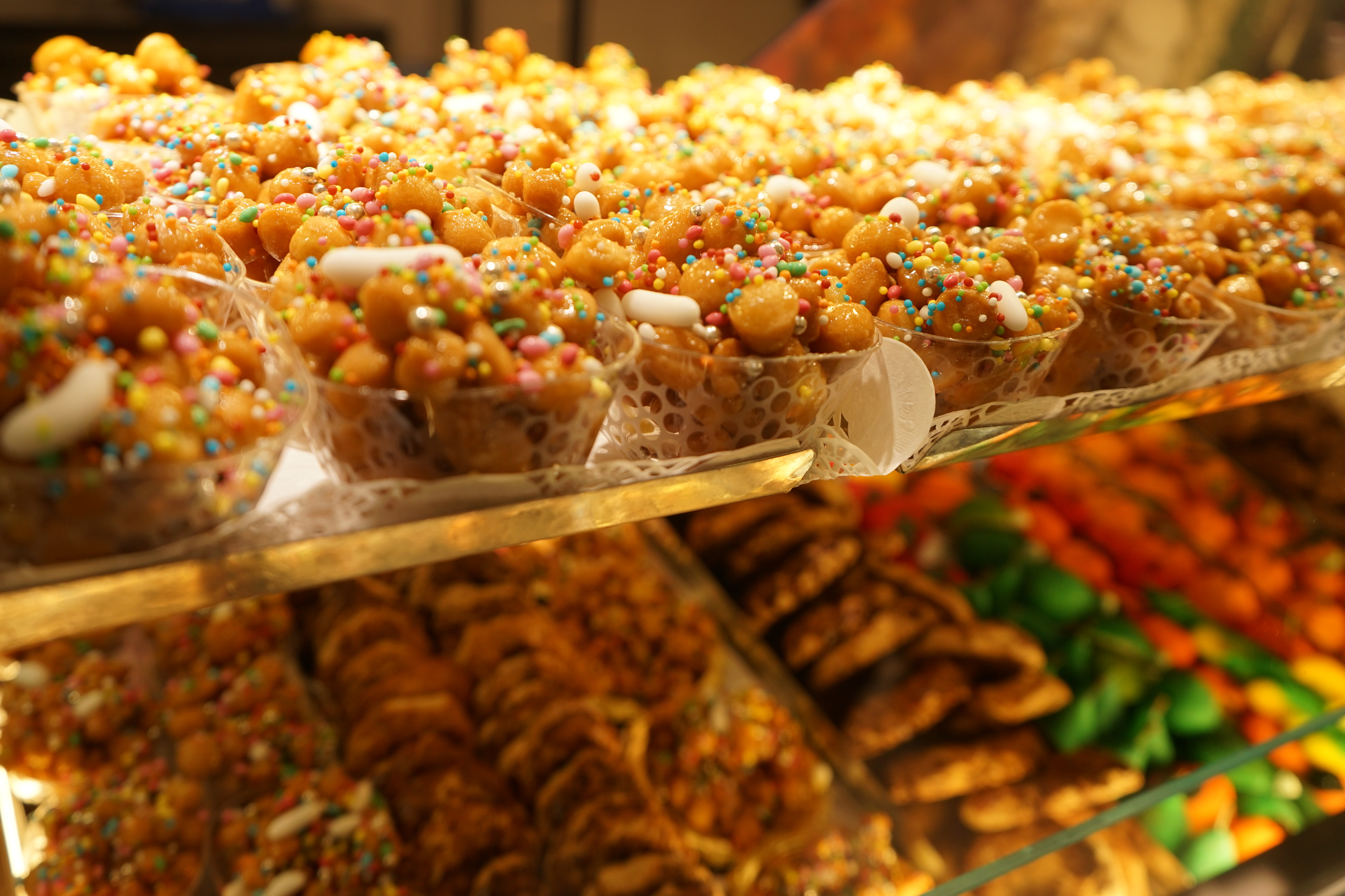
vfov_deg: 42.3
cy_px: 448
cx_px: 672
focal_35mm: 31
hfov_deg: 60.3
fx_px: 1158
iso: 400
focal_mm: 31
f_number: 4.5
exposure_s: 1/80
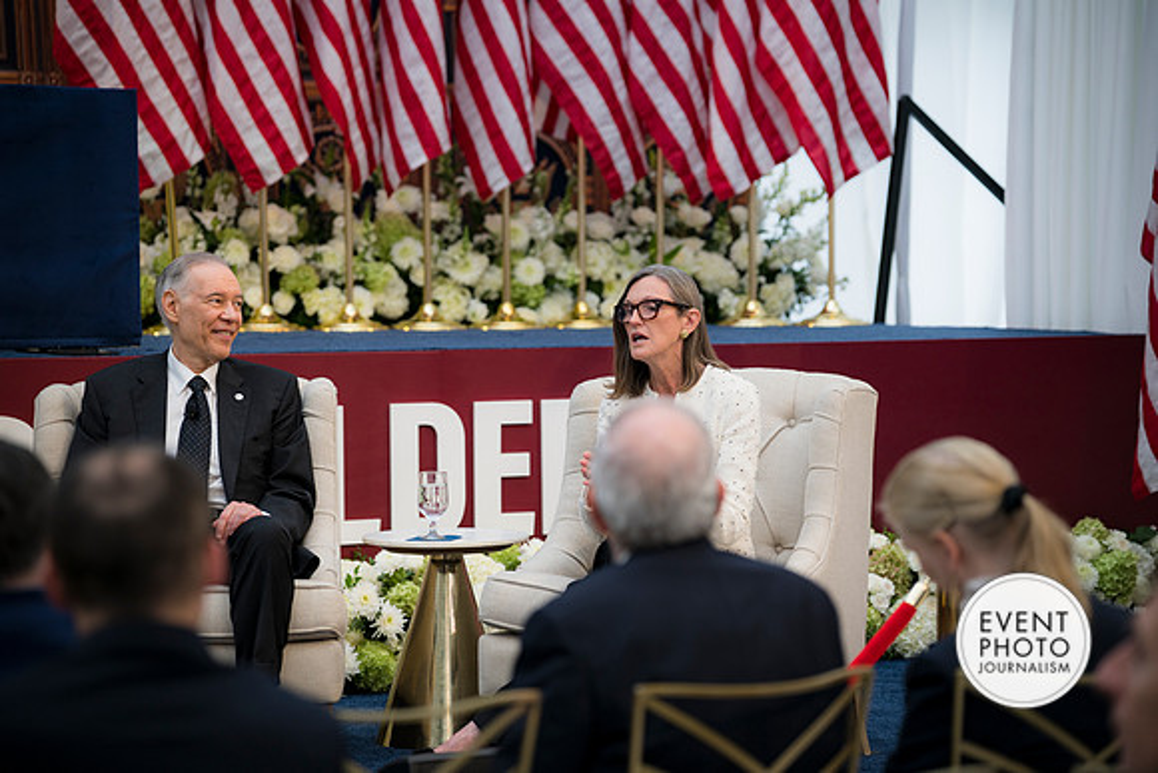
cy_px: 386
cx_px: 579
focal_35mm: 110
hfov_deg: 18.6
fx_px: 3539
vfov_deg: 12.5
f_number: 2.8
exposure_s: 1/320
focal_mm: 110
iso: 180
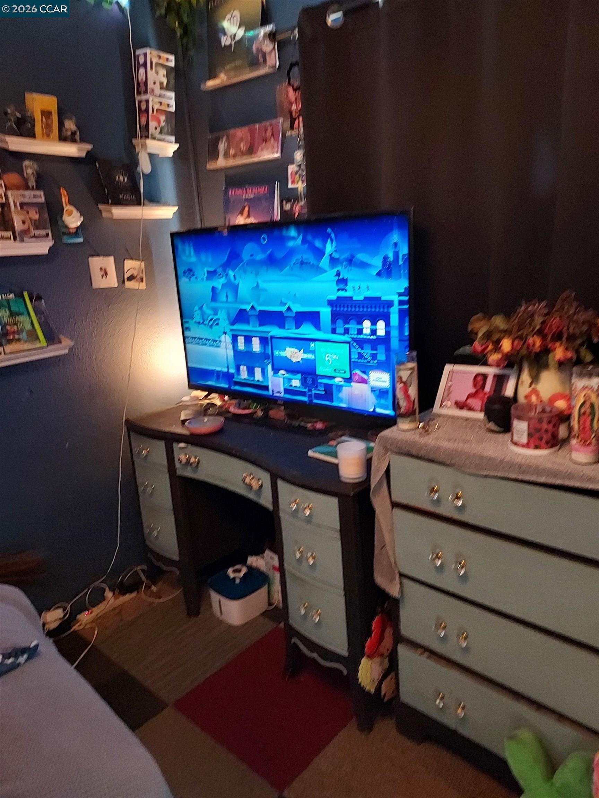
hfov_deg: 56.8
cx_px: 300
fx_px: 554
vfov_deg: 71.6
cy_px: 399
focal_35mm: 24
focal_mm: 4.6
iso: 400
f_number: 1.8
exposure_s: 1/30
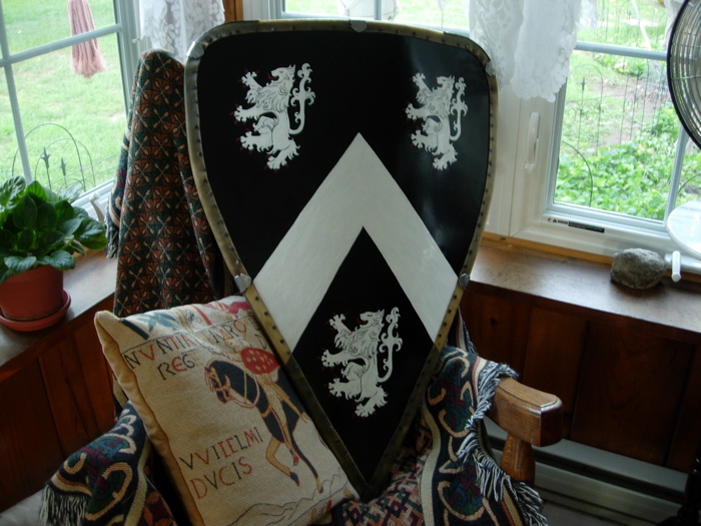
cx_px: 350
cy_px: 263
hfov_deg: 49.0
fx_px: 770
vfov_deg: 37.7
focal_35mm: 38
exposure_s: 1/6.3
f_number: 2.8
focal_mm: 7.8
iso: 79
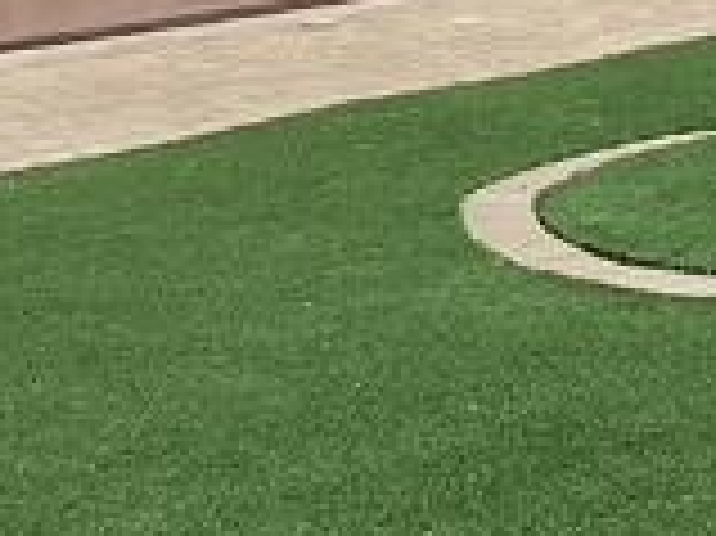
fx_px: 2584
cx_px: 959
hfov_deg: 15.0
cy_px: -14
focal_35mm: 125
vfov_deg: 11.7
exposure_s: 1/1597
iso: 25
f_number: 2.4
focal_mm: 3.3
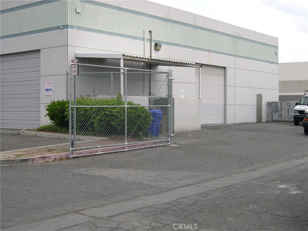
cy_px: 116
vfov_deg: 28.0
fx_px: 463
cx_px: 154
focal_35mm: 52
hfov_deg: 36.8
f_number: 3.2
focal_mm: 11.1
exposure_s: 1/639
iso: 100
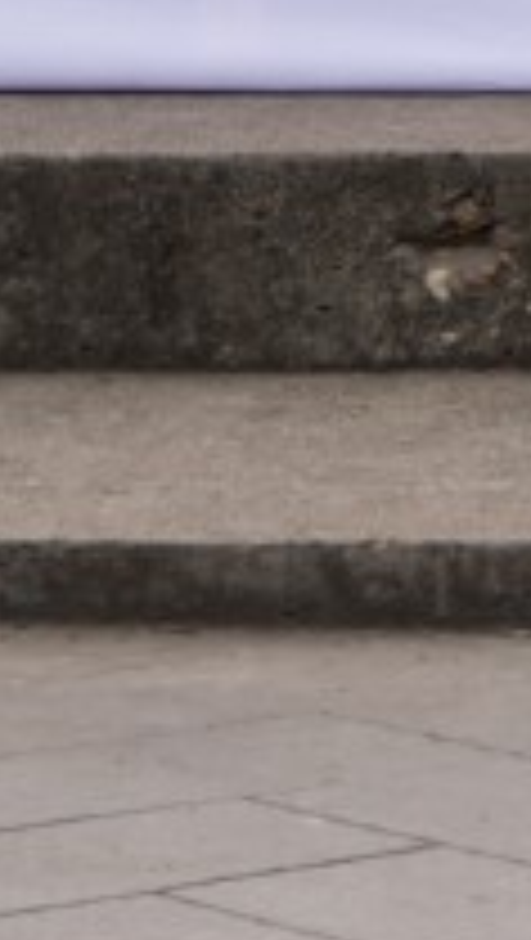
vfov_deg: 6.2
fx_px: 8387
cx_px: 2007
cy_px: -989
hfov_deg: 3.5
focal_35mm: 336
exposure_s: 1/160
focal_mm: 28
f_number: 10
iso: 125
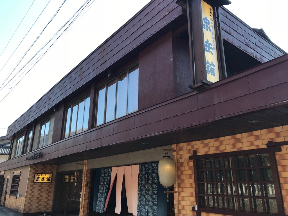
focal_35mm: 28
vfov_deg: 49.7
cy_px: 108
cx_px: 144
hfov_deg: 63.4
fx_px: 233
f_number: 1.8
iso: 20
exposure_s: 1/439
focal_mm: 3.99
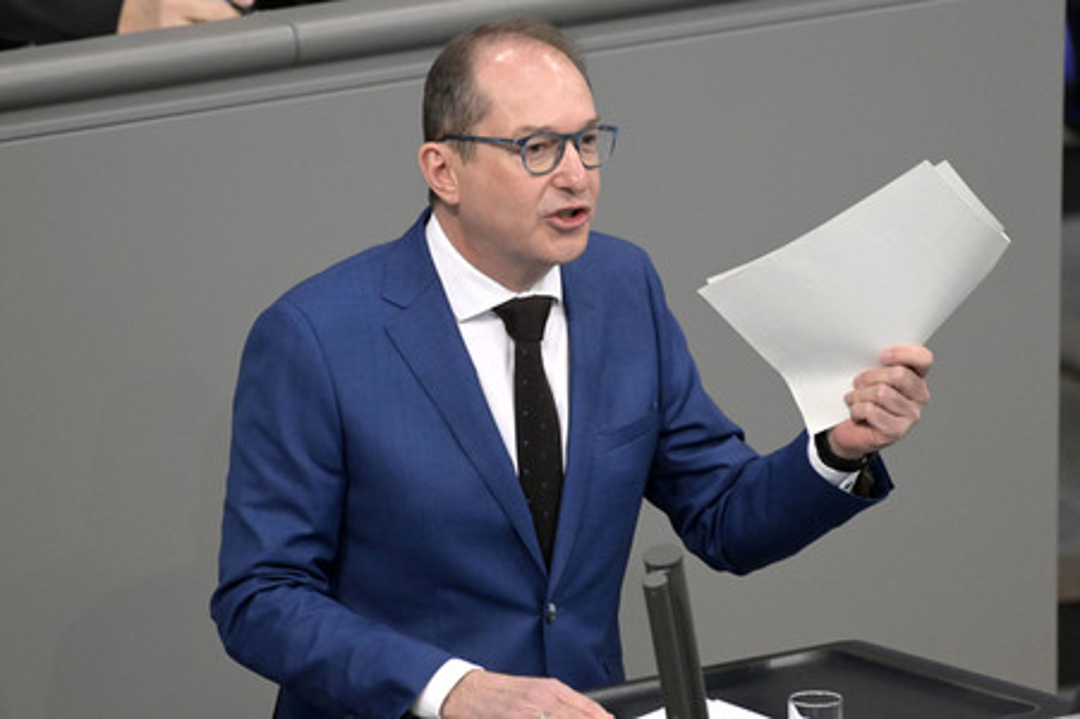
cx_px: 540
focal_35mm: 440
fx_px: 13190
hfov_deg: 4.7
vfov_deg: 3.1
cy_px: 360
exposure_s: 1/400
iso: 12800
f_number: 5.6
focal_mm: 440
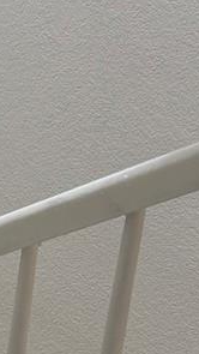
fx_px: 1275
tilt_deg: -31.5
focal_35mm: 136
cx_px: -255
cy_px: 342
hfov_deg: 8.3
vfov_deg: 15.5
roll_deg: -0.7
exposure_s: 1/120
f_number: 1.78
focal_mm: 6.76
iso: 160
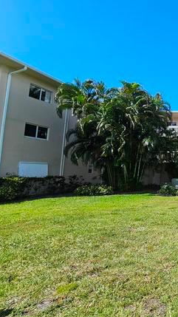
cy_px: 149
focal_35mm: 22
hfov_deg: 33.8
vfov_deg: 81.1
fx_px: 185
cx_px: 240
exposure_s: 1/1145
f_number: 2.2
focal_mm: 2.2
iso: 50
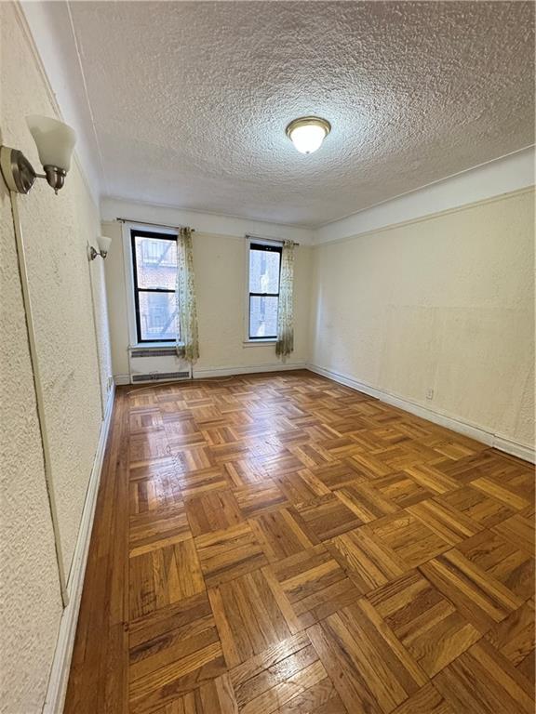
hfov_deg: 85.7
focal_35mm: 14
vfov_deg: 102.1
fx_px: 289
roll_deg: -1.7
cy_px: 357
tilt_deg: -11.0
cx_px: 268
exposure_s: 1/60
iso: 400
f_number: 2.2
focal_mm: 2.22
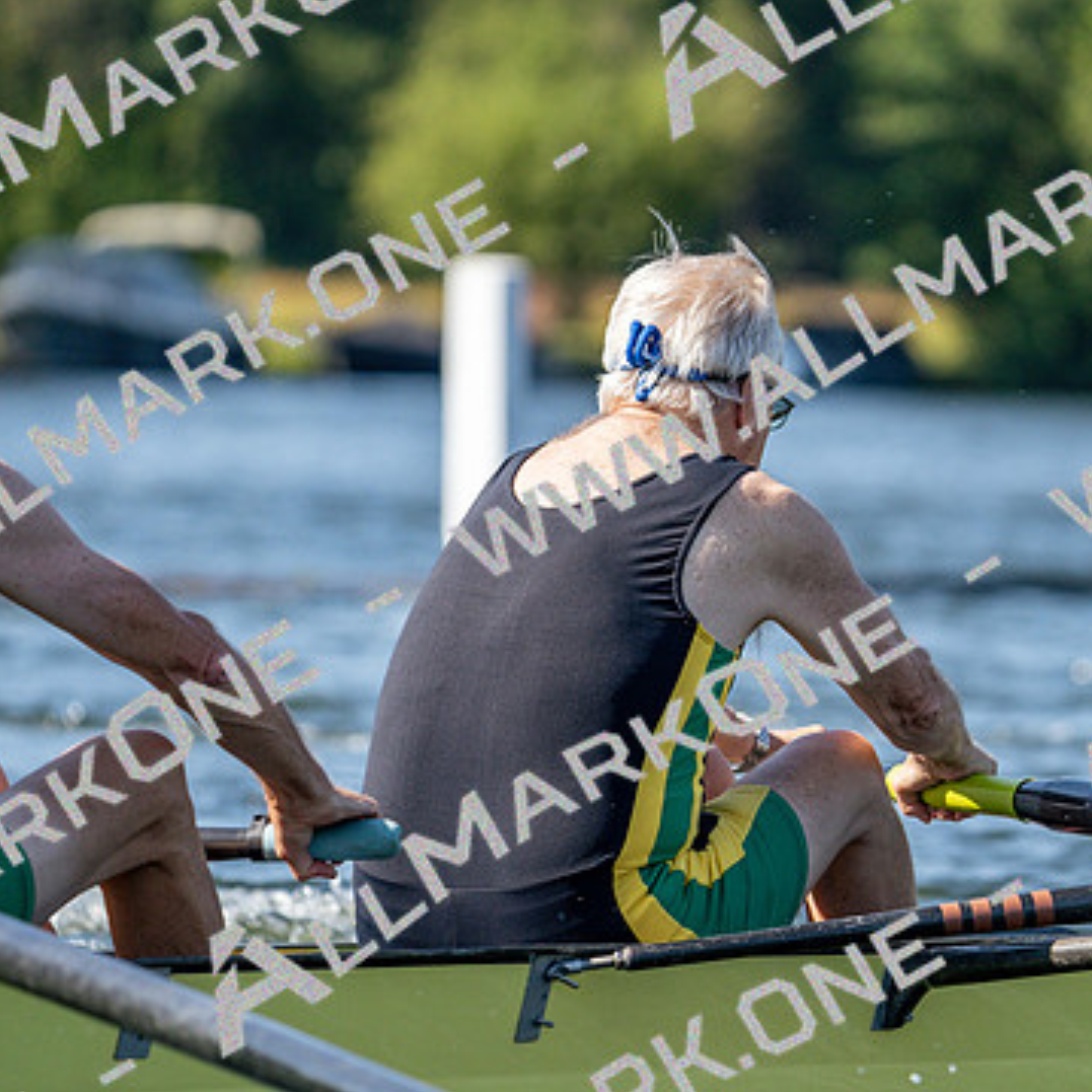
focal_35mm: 433
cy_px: 586
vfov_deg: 4.0
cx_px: 827
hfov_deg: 4.0
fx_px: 15454
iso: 400
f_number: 6.3
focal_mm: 315
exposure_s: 1/1600
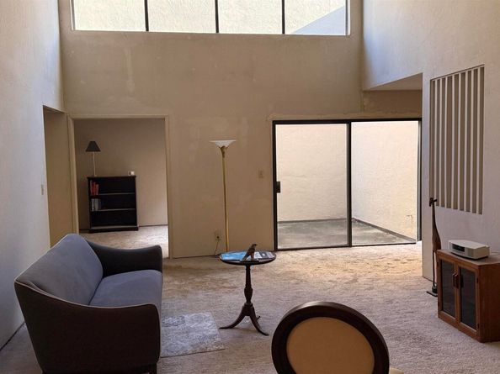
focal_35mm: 24
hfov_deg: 71.6
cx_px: 250
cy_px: 187
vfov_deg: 56.8
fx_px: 347
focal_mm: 6.76
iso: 250
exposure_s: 1/120
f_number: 1.78
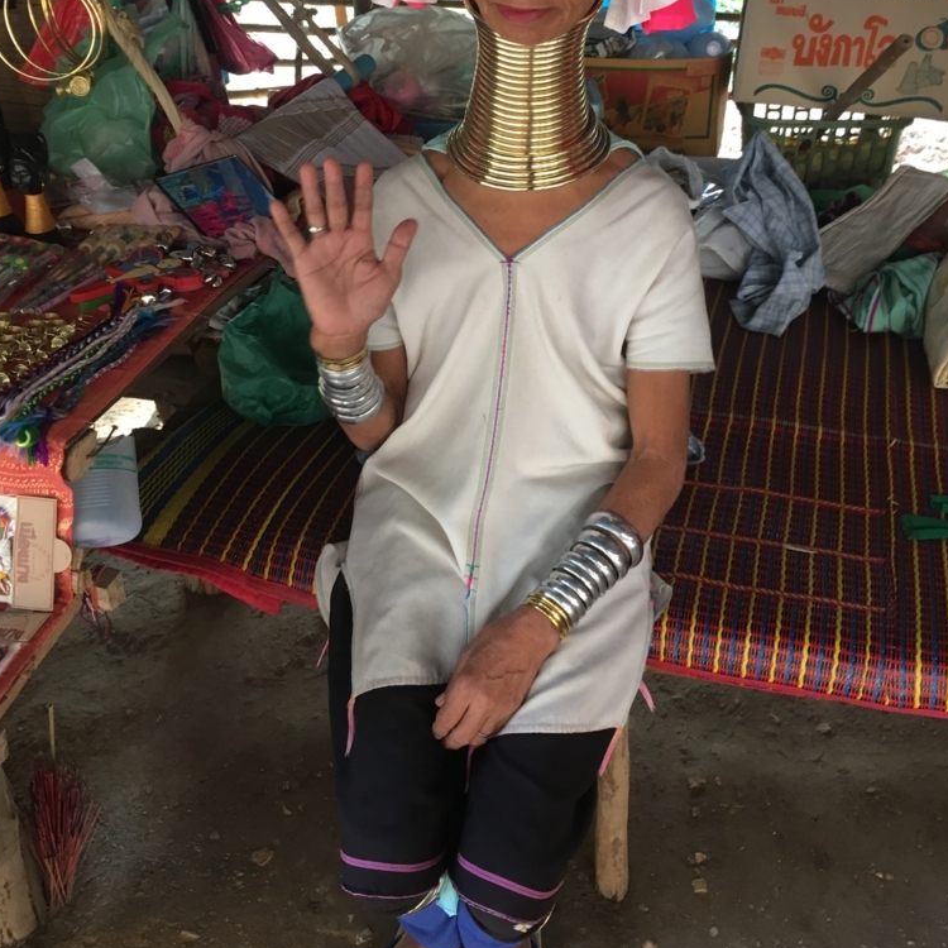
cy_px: 336
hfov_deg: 47.2
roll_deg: +0.0
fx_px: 1084
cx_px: 469
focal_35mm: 35
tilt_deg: -28.1
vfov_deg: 46.7
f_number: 2.2
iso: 125
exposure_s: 1/33
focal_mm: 4.15
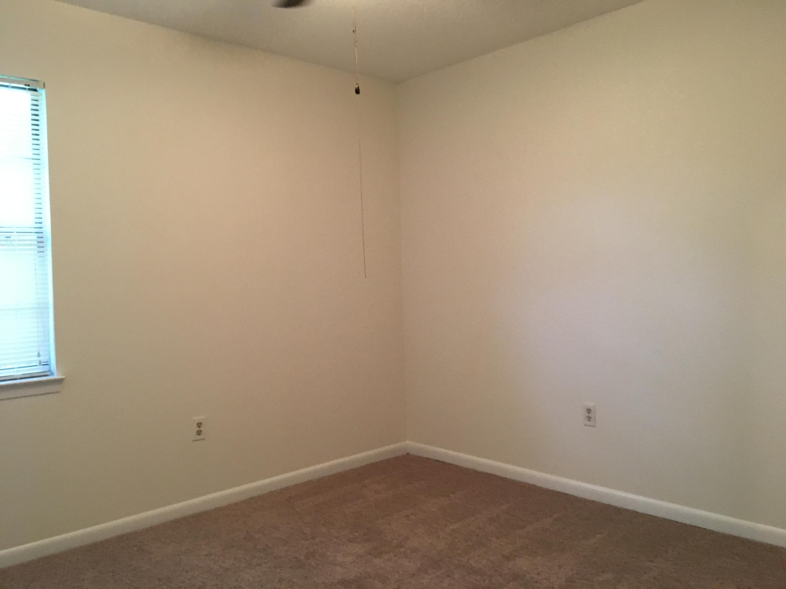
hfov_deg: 61.7
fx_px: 658
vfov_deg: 48.2
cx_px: 393
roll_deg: +2.2
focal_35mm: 29
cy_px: 294
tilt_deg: -1.4
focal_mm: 4.15
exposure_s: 1/24
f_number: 2.2
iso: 200
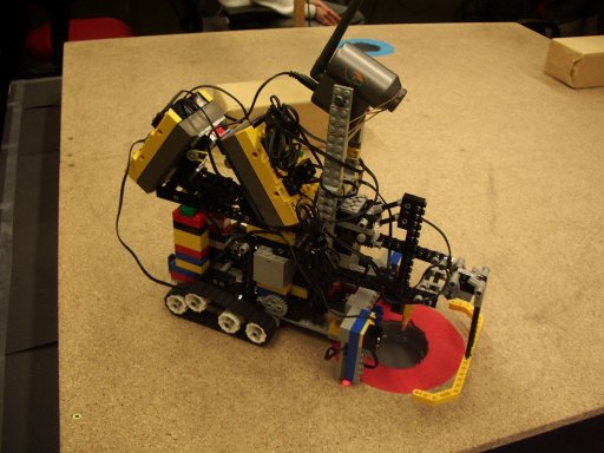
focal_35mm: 35
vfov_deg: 40.7
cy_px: 226
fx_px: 611
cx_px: 302
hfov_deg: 52.6
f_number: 2.6
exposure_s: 1/25
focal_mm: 5.8
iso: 100
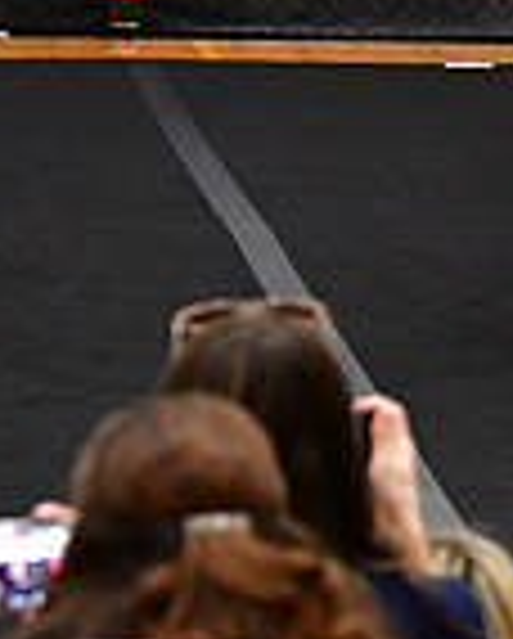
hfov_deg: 3.6
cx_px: 1246
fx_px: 8105
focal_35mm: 428
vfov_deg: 4.5
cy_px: -155
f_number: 3.5
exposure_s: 1/500
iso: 4000
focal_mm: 75
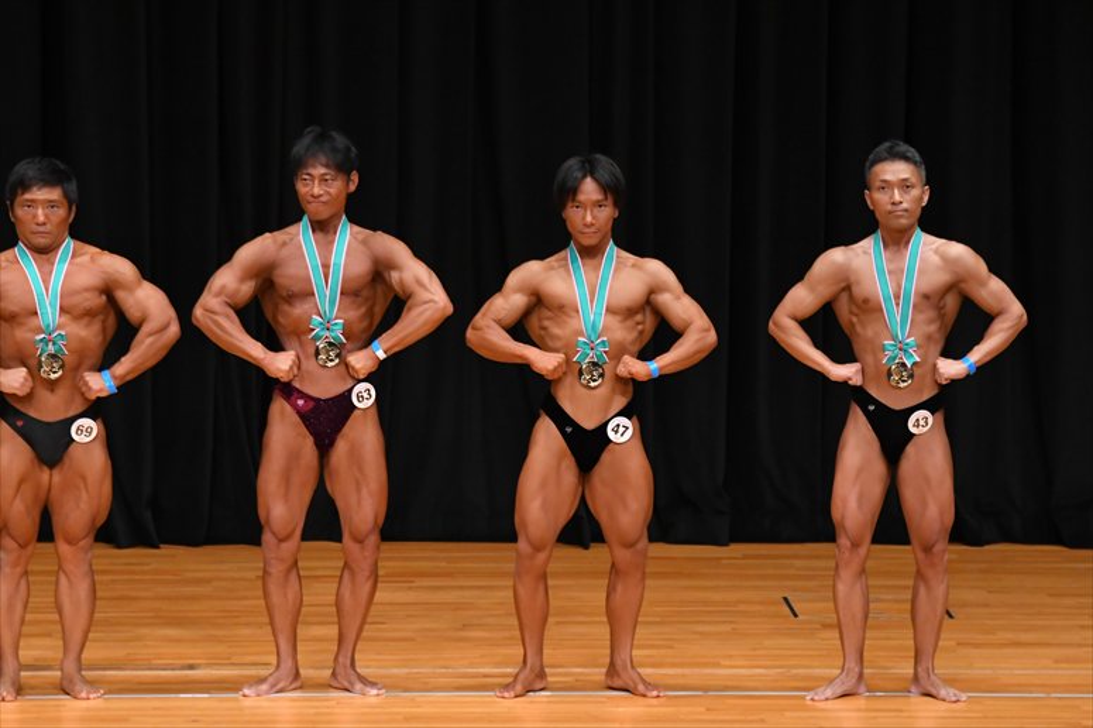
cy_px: 364
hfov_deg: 7.6
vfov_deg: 5.1
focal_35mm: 270
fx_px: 8194
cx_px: 546
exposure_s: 1/400
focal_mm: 180
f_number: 5.6
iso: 3200
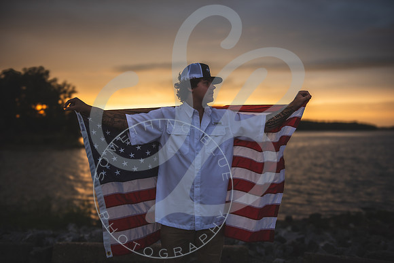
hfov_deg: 53.1
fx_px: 394
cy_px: 132
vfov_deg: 36.9
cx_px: 197
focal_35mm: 36
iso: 100
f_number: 2.8
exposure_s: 1/500
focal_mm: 36
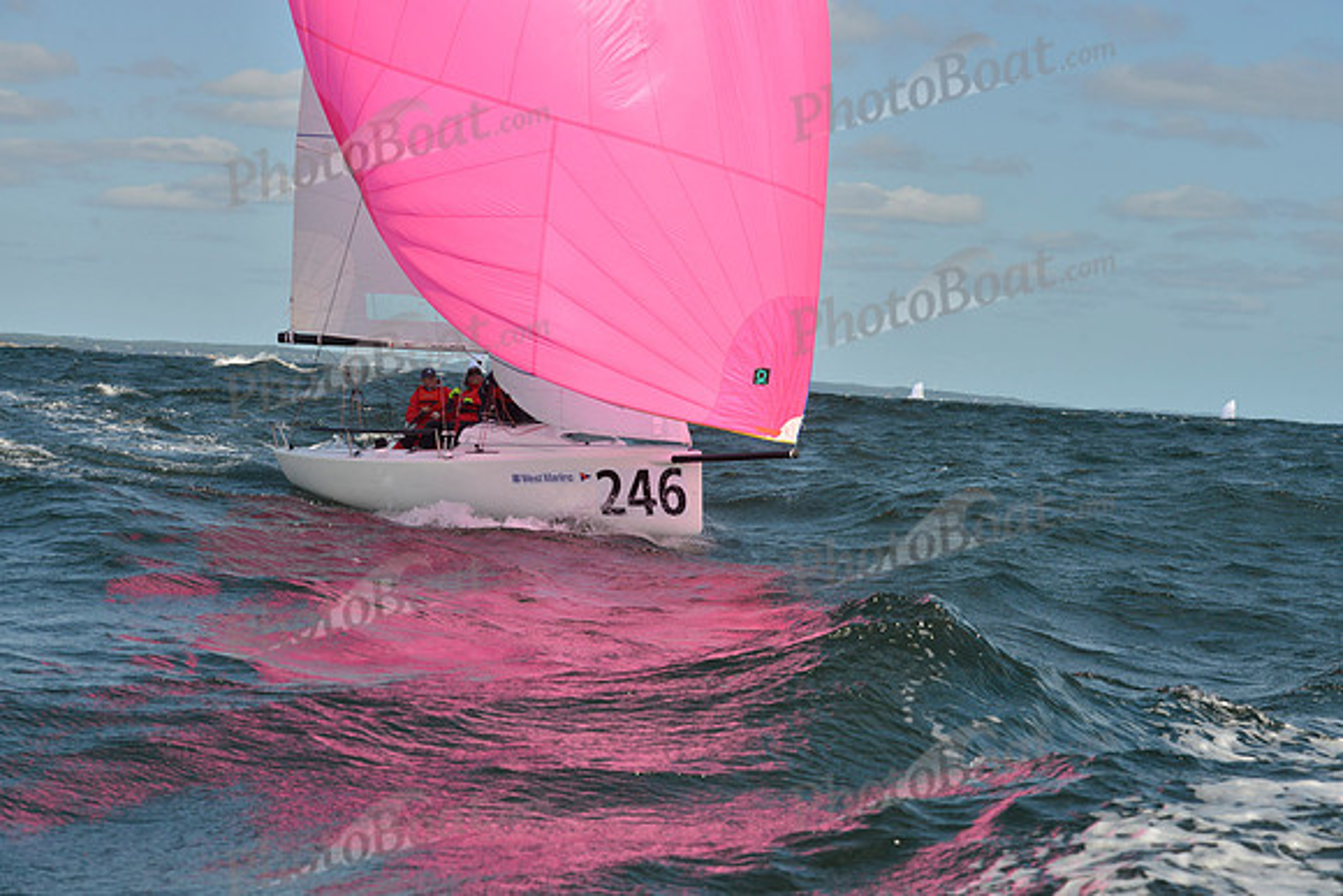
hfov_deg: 28.8
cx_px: 672
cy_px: 448
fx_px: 2612
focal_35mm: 70
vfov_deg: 19.5
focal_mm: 70
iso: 400
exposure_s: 1/1600
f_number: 10
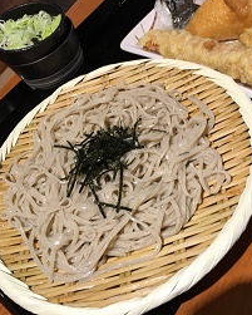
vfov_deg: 44.6
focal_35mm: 41
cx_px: 150
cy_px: 131
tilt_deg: -46.8
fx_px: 382
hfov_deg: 36.4
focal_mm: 4.15
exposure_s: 1/30
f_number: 2.2
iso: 50
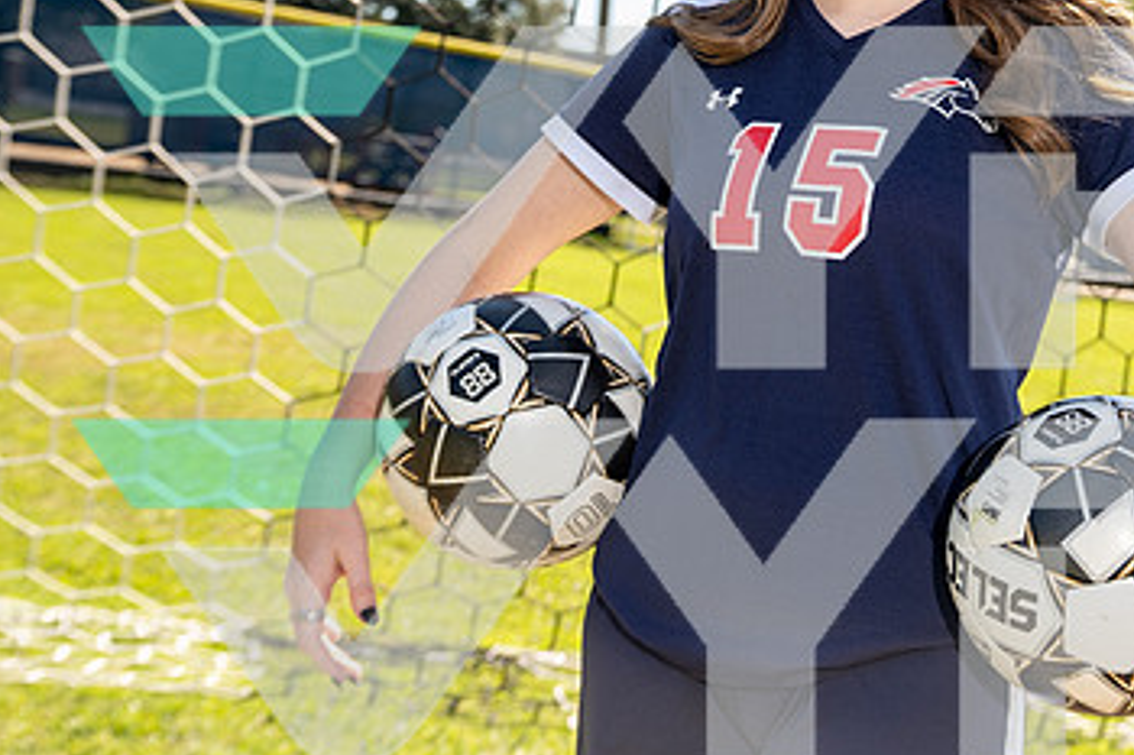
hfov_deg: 31.1
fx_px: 1983
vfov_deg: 21.4
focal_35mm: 63
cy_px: 199
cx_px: 907
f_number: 4.5
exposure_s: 1/250
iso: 100
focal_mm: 38
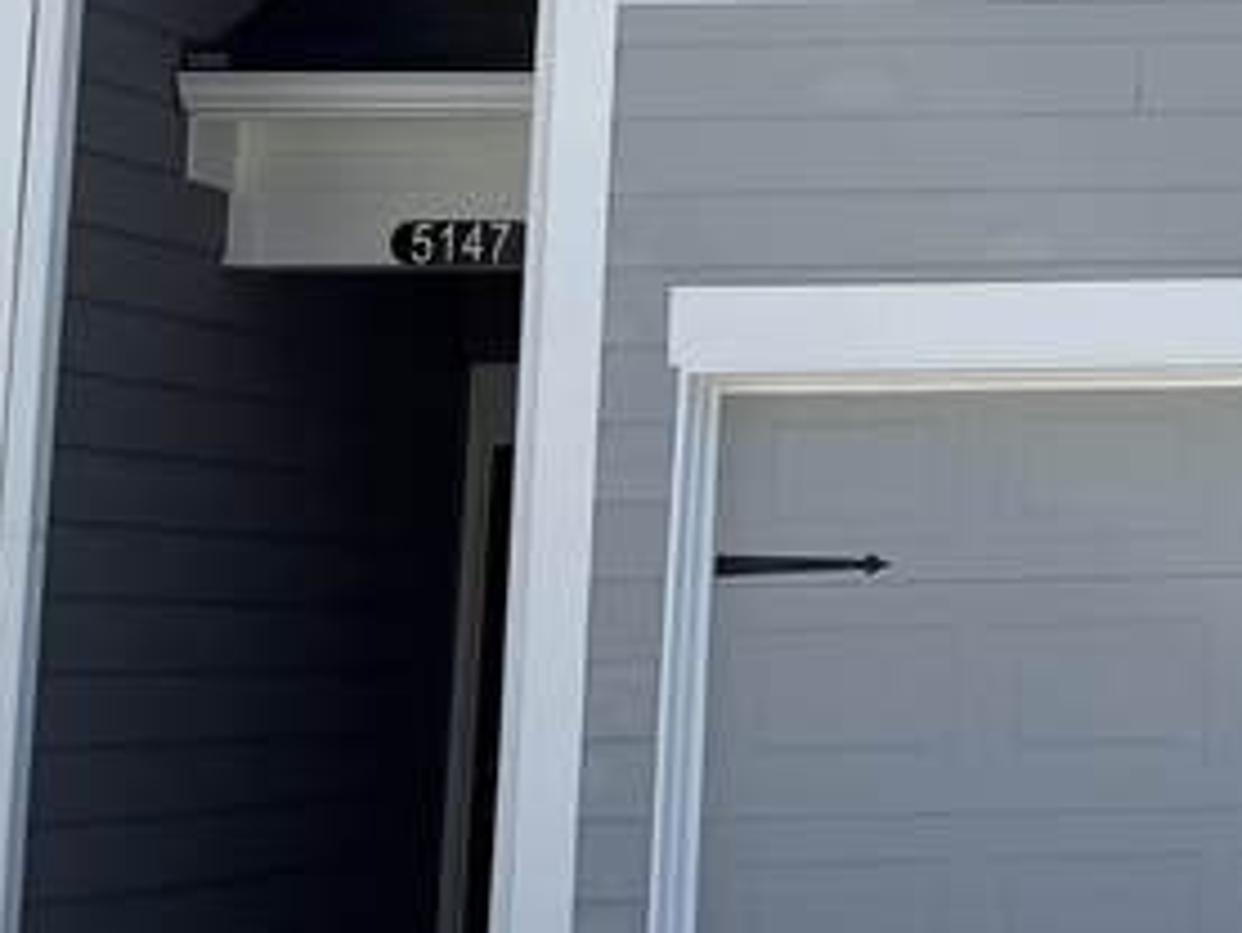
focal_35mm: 111
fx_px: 3984
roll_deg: +0.7
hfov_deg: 16.2
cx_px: 1883
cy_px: -58
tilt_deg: +11.7
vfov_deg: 13.1
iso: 80
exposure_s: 1/3953
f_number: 1.78
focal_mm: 6.76
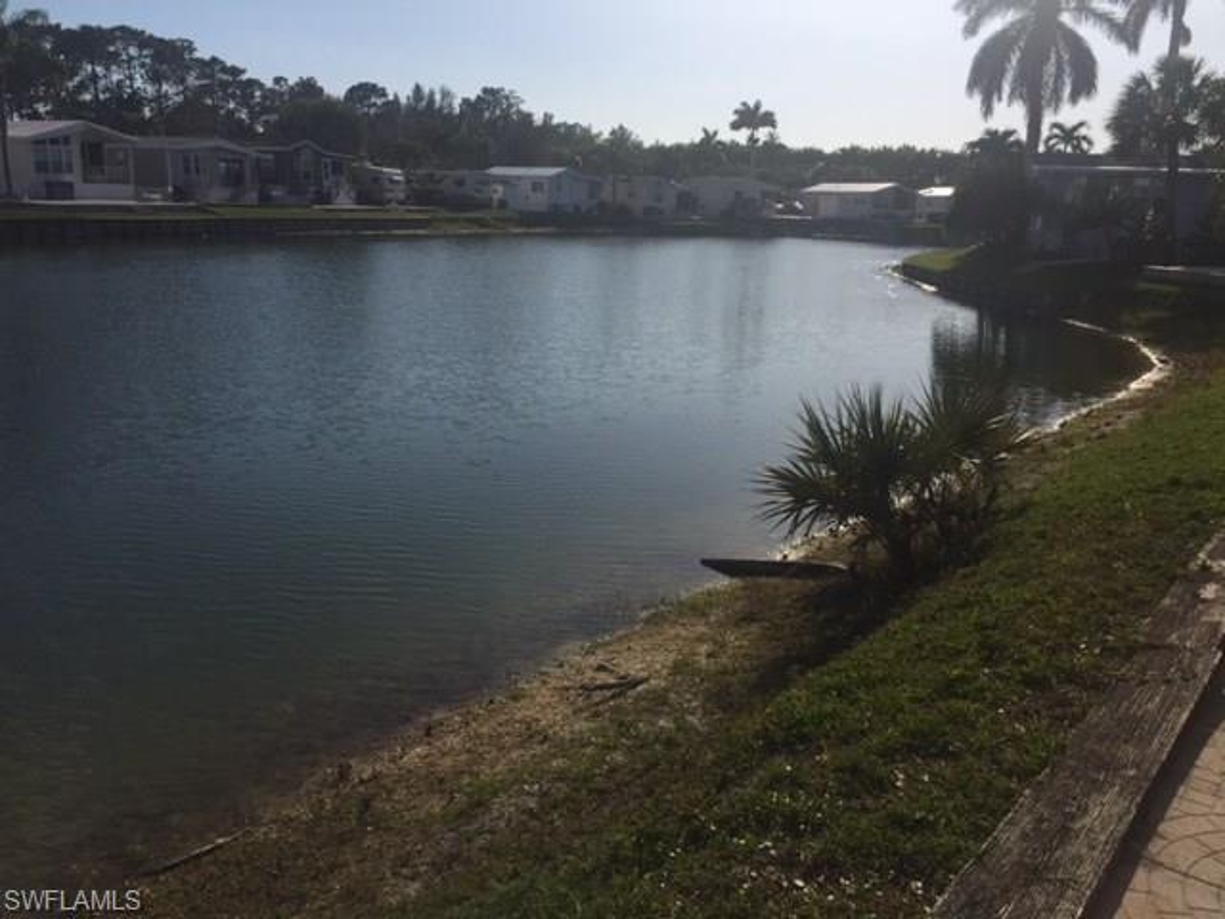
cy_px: 460
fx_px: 1026
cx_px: 612
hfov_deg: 61.7
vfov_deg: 48.2
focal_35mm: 29
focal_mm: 4.15
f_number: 2.2
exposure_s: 1/5650
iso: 32
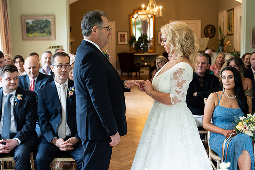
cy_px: 85
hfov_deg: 38.9
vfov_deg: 26.5
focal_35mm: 51
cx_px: 128
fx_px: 361
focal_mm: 51
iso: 3200
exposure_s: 1/200
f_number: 3.5
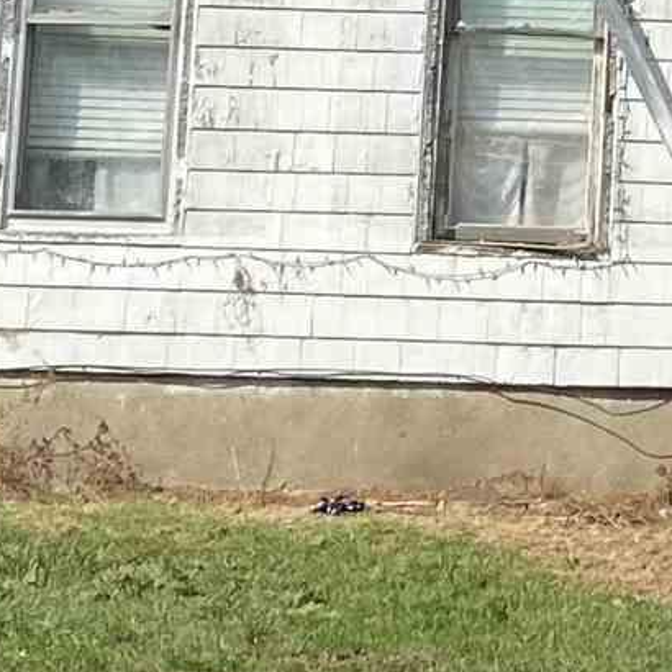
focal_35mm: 172
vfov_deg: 9.9
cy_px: -231
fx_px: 3778
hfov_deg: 9.8
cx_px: 1026
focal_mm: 4.25
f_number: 1.8
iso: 32
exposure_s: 1/3984
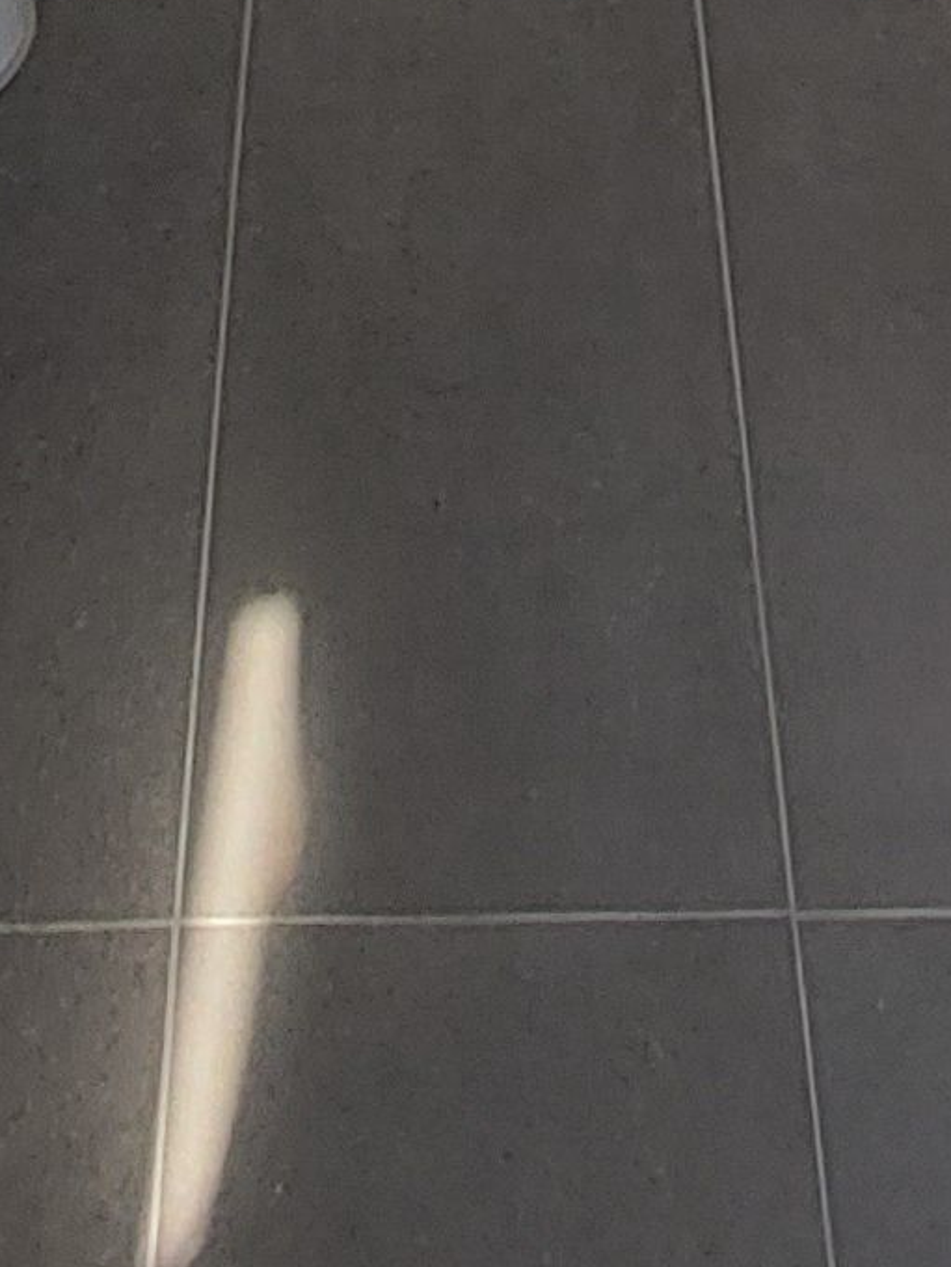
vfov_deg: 14.5
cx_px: 506
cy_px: -1874
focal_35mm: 77
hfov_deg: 19.1
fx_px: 2820
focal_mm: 2.2
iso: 50
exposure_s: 1/319
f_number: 2.2
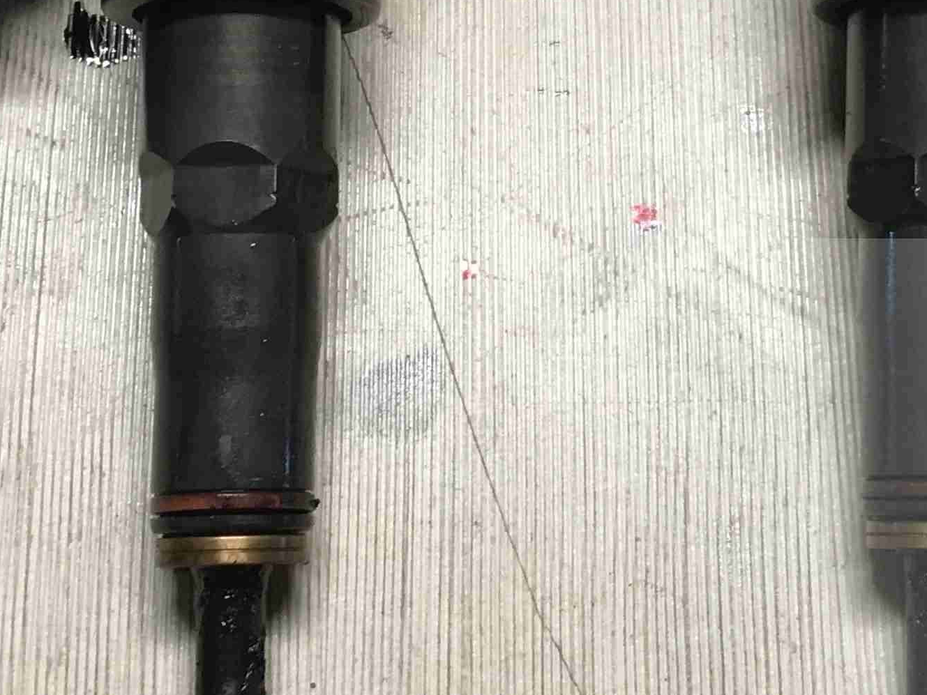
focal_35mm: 88
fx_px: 2357
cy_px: 8
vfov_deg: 16.5
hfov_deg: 22.1
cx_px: 640
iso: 125
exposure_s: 1/33
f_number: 2.2
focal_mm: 4.15
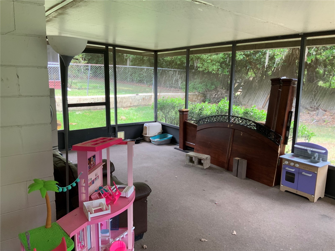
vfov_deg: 48.2
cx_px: 168
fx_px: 281
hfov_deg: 61.7
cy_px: 126
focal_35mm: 29
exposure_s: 1/122
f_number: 1.8
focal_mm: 3
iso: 50
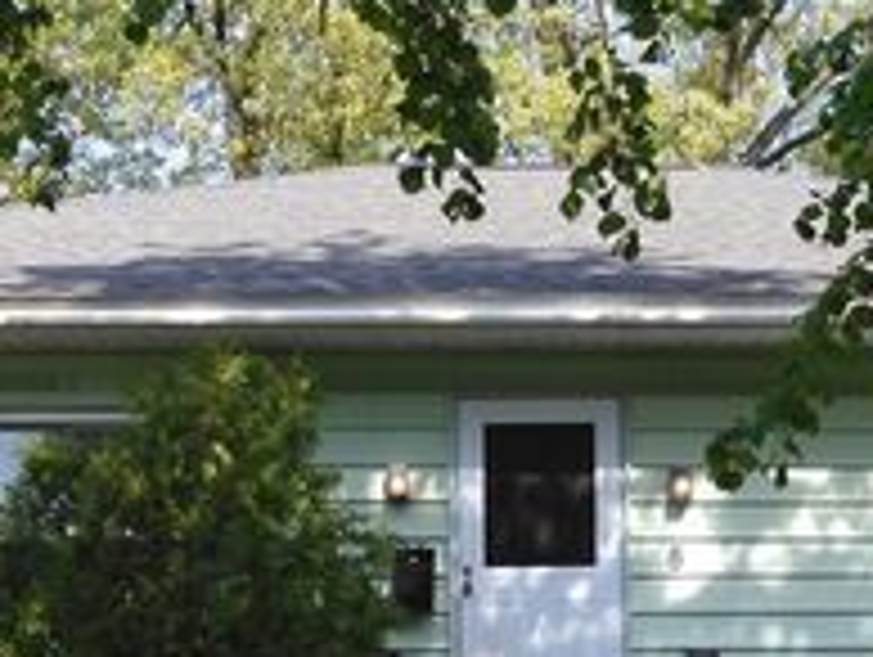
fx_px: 1818
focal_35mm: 72
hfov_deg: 26.8
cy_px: 551
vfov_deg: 20.2
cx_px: 621
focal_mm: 5
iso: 100
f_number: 3.5
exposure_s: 1/400
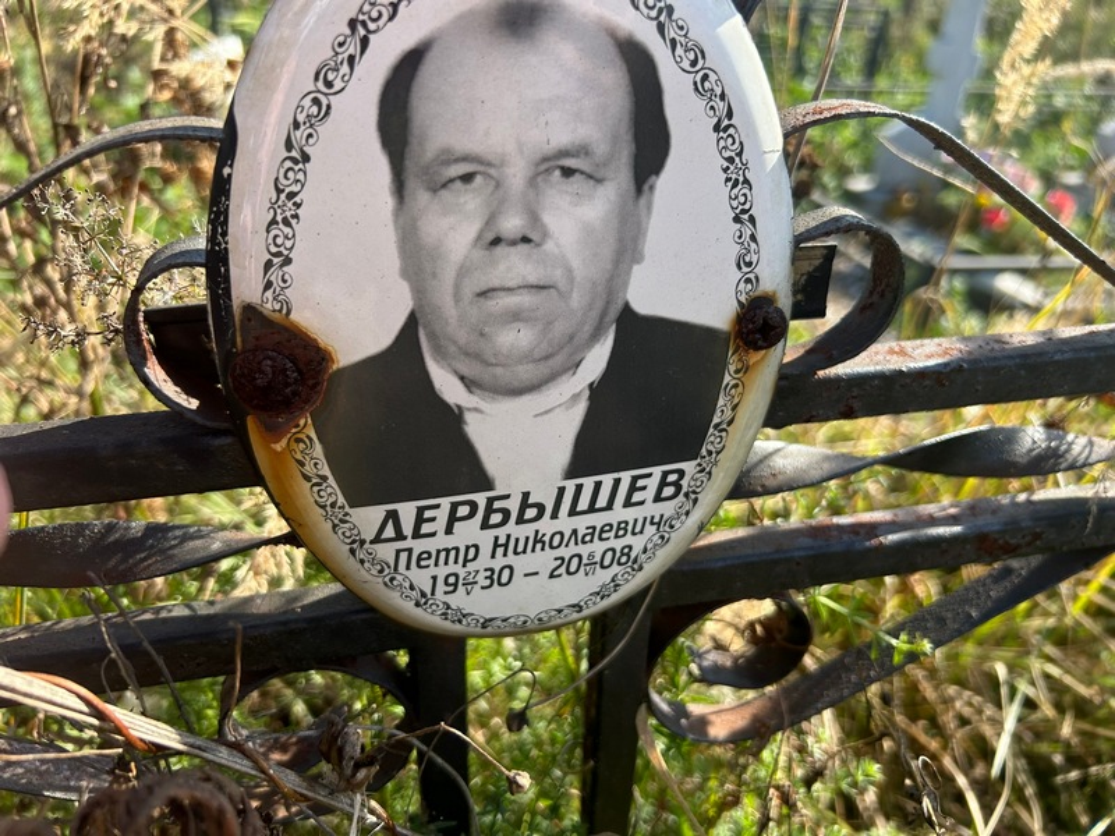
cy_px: 418
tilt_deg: -31.3
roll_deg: -2.3
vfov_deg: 53.1
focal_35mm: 26
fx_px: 837
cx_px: 558
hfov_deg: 67.3
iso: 50
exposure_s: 1/1266
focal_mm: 5.7
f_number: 1.5
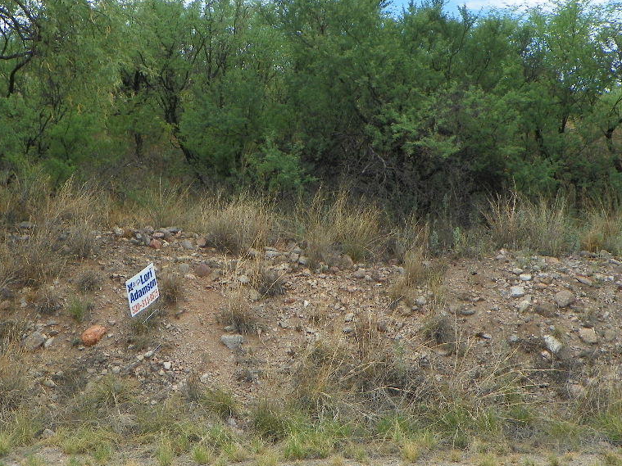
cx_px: 242
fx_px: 970
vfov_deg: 27.0
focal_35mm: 54
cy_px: 260
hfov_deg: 35.4
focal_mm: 5.7
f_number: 4.5
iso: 64
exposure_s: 1/320
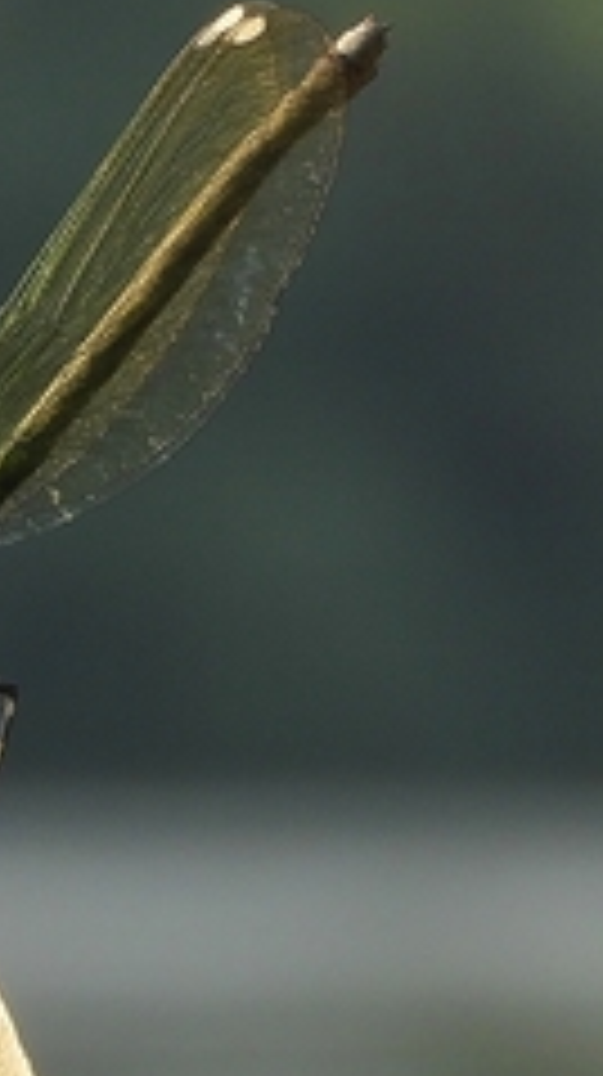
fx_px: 33311
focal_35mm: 1169
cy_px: 972
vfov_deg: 1.8
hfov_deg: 1.0
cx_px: -128
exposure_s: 1/200
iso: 100
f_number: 5.5
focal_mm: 53.7
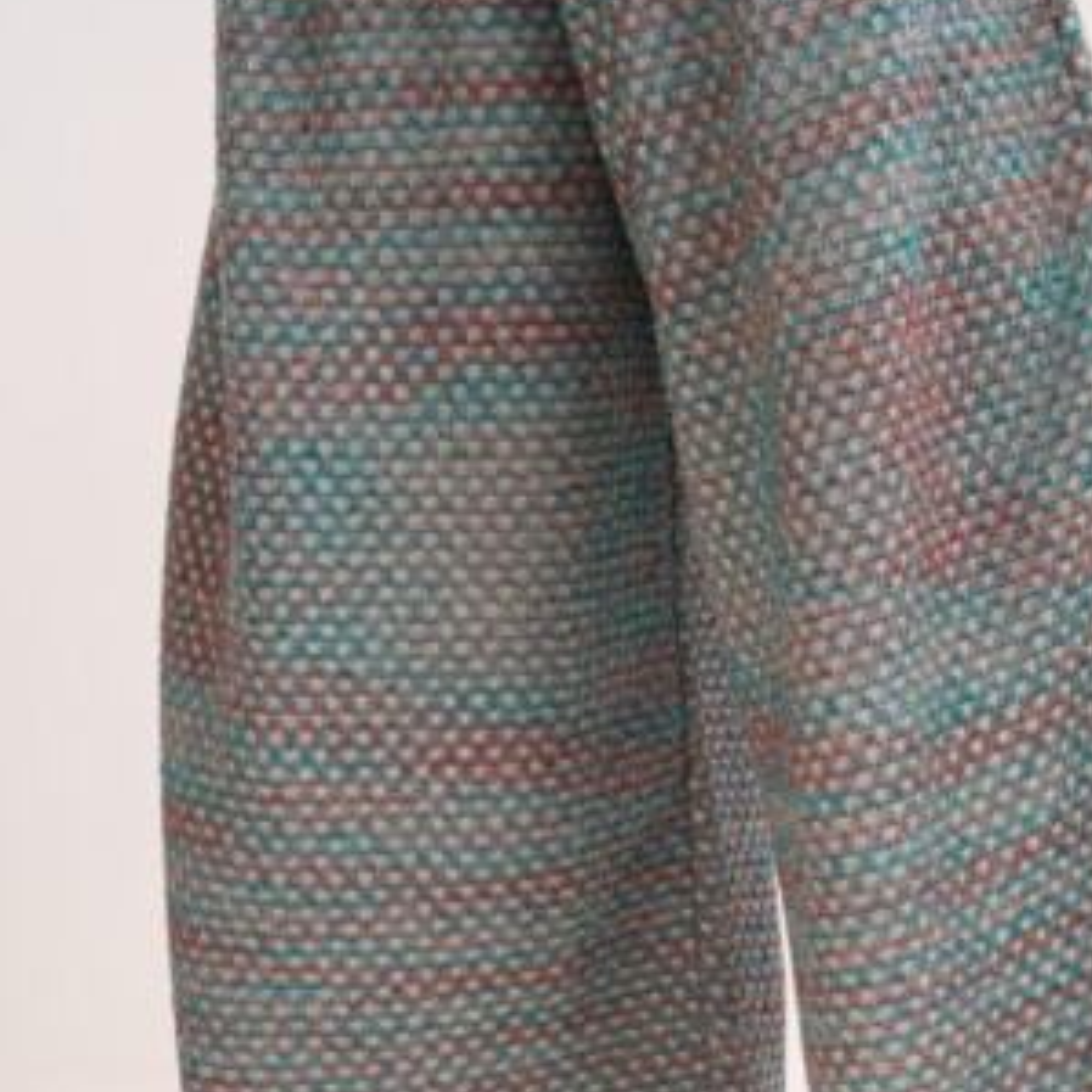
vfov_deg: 20.2
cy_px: 1081
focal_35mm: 83
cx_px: 884
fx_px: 2977
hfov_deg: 20.5
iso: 320
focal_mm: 39.2
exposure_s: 1/160
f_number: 8
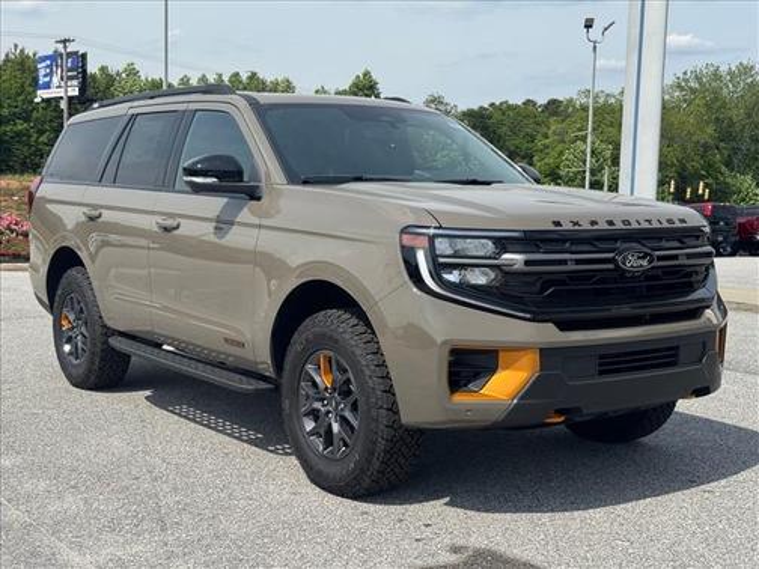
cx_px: 380
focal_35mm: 48
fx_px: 1052
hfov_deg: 39.7
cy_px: 284
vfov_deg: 30.3
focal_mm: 6.76
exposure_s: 1/4310
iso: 64
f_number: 1.78
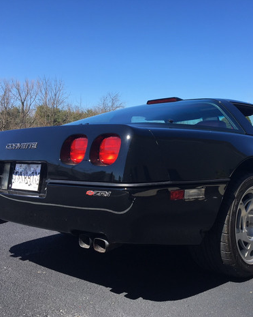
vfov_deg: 46.8
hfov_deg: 37.9
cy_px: 162
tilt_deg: -3.1
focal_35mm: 39
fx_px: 365
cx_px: 165
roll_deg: -1.4
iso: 25
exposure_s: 1/894
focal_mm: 4.15
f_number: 2.2
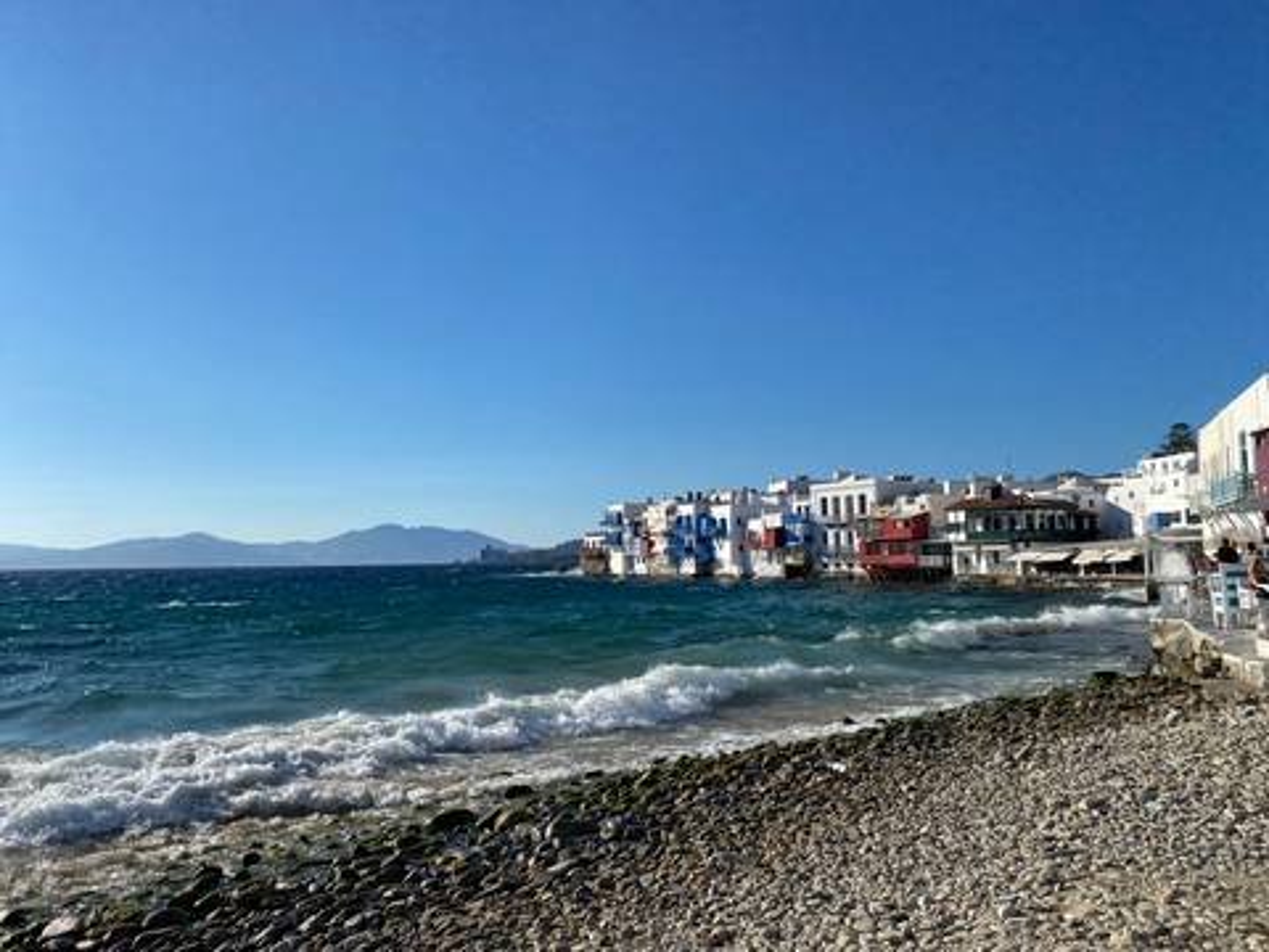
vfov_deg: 53.1
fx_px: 953
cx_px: 634
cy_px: 476
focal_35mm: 26
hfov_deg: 67.3
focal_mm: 4.25
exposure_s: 1/4608
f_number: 1.8
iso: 32
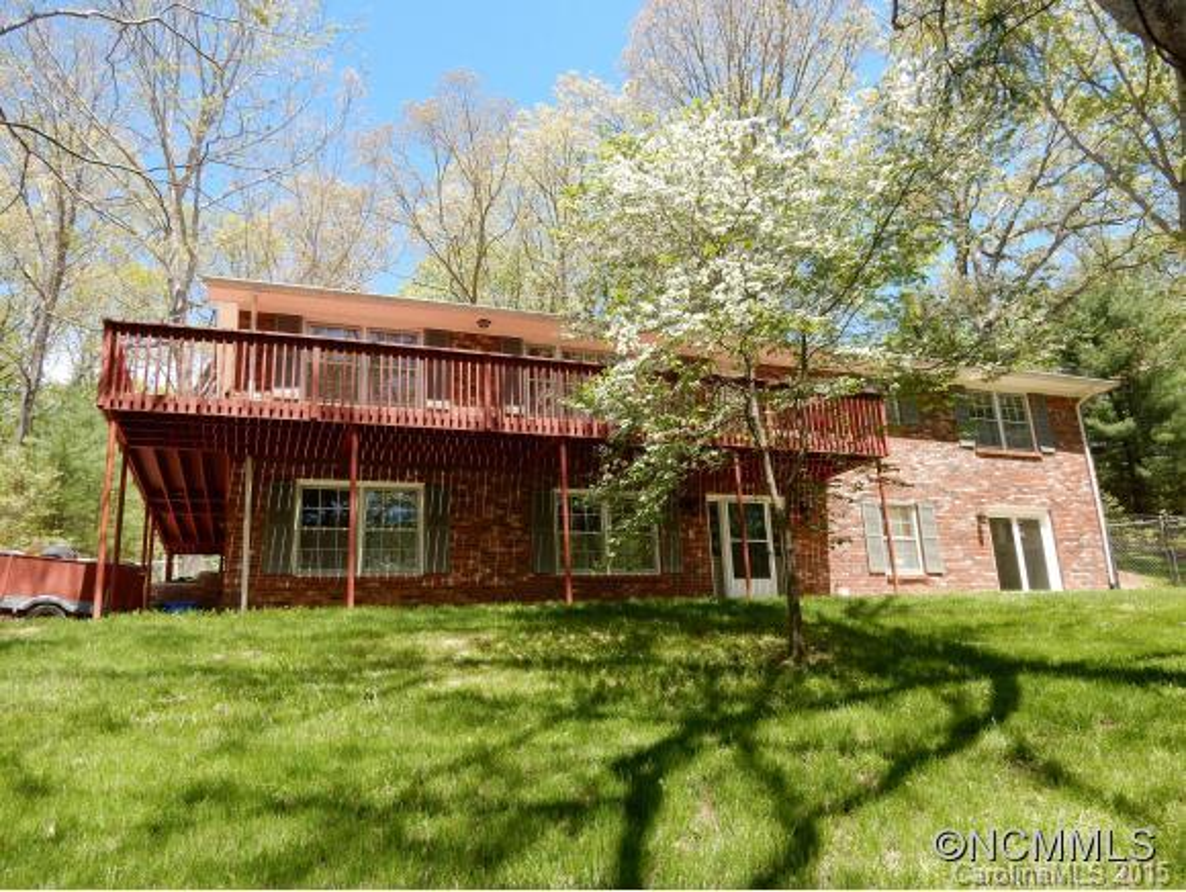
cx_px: 593
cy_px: 446
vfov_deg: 54.9
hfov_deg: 69.3
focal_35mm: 25
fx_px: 857
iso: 125
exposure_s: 1/400
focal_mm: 4.5
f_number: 3.7
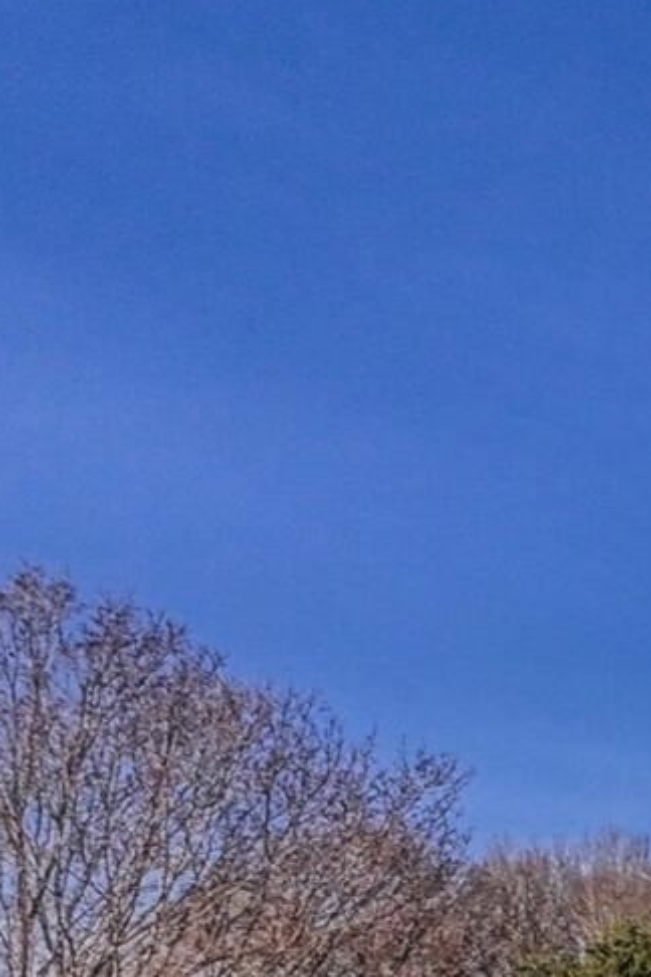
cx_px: 2956
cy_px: 1627
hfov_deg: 6.4
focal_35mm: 154
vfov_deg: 12.4
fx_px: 4177
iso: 140
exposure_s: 1/2000
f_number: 2.8
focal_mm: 12.3
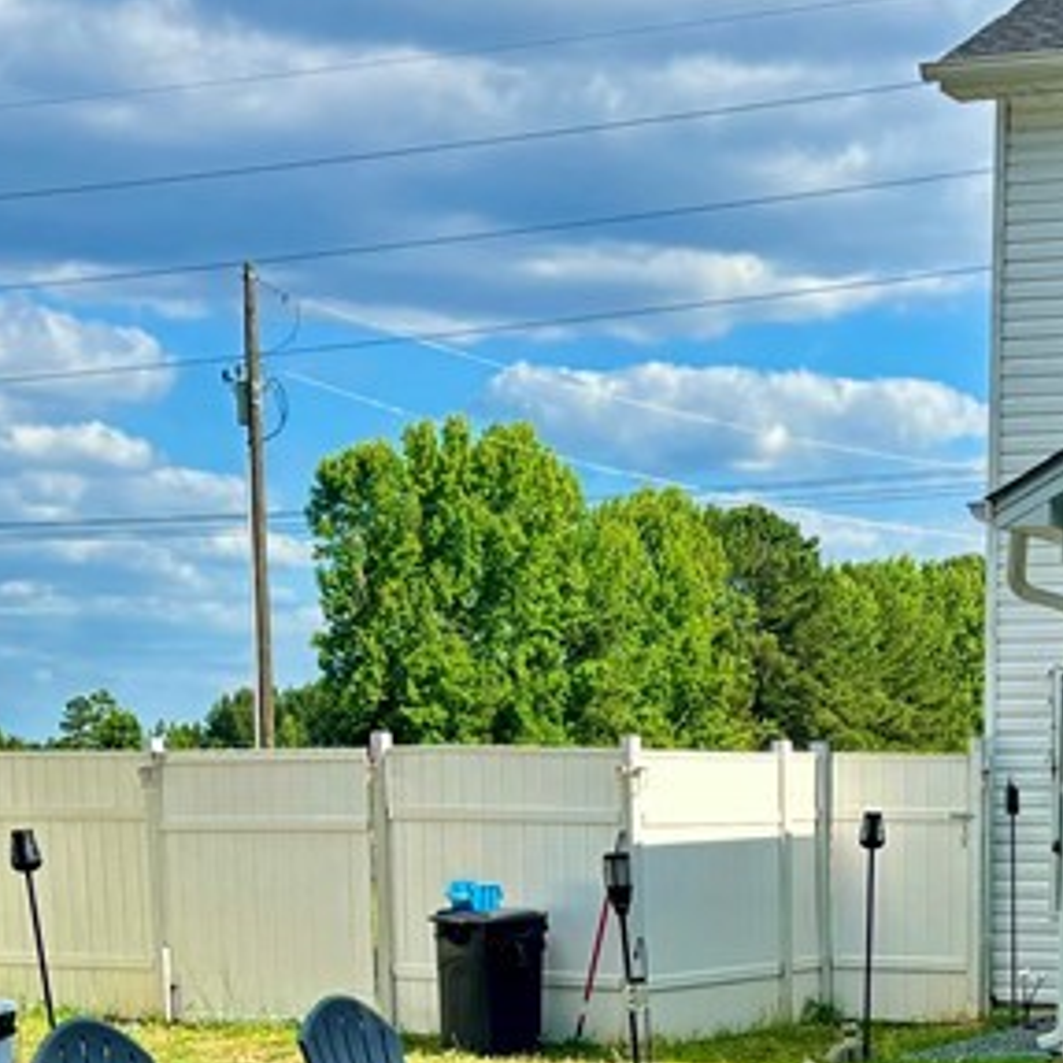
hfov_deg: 20.8
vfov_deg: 20.0
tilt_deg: -9.3
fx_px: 2849
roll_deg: +0.4
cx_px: 911
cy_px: 1237
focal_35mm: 82
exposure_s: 1/1845
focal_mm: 5.96
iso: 50
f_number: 1.6
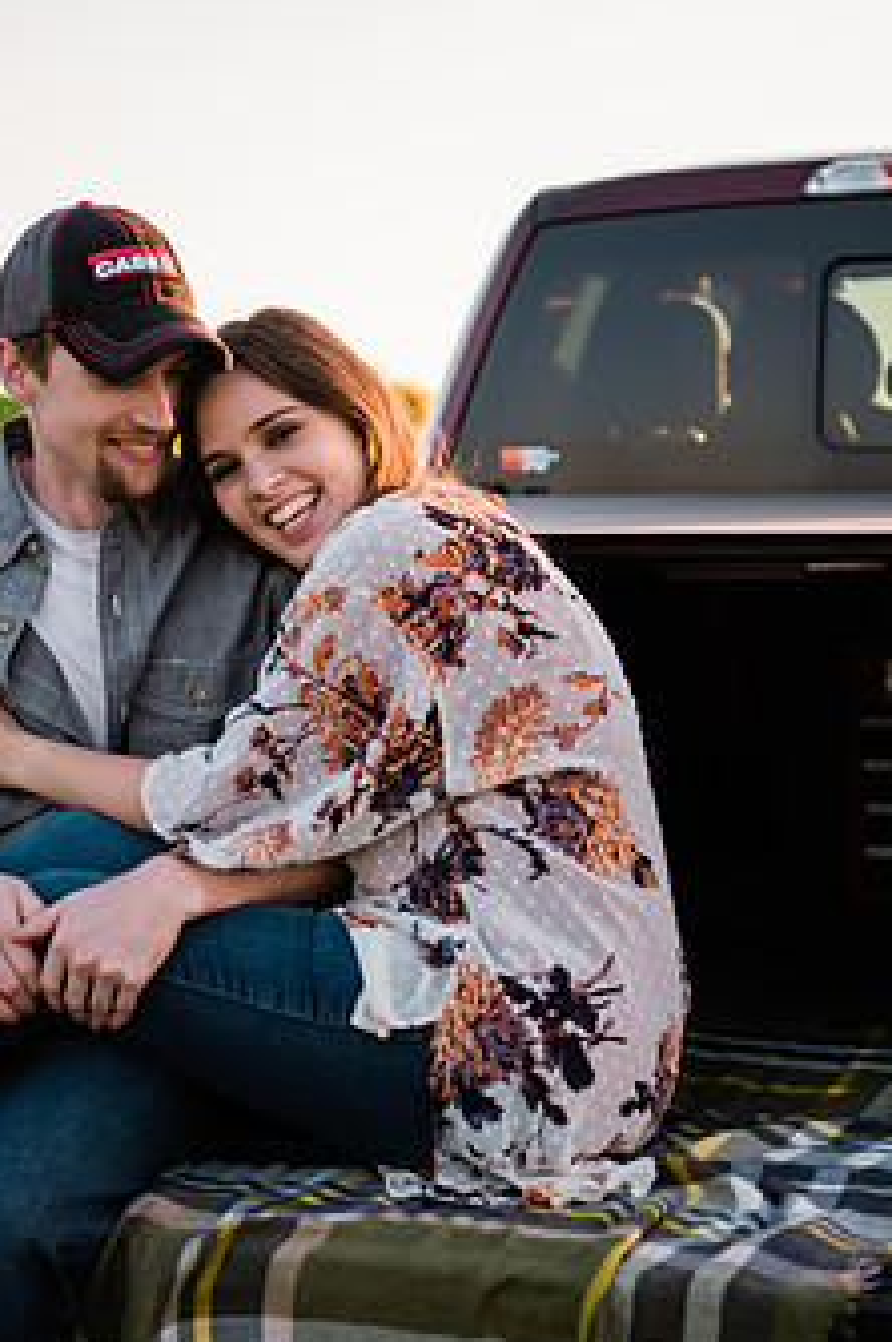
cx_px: 338
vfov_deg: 22.9
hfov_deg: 15.3
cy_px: 599
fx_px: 3314
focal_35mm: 89
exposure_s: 1/400
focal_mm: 66
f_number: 2.8
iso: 320
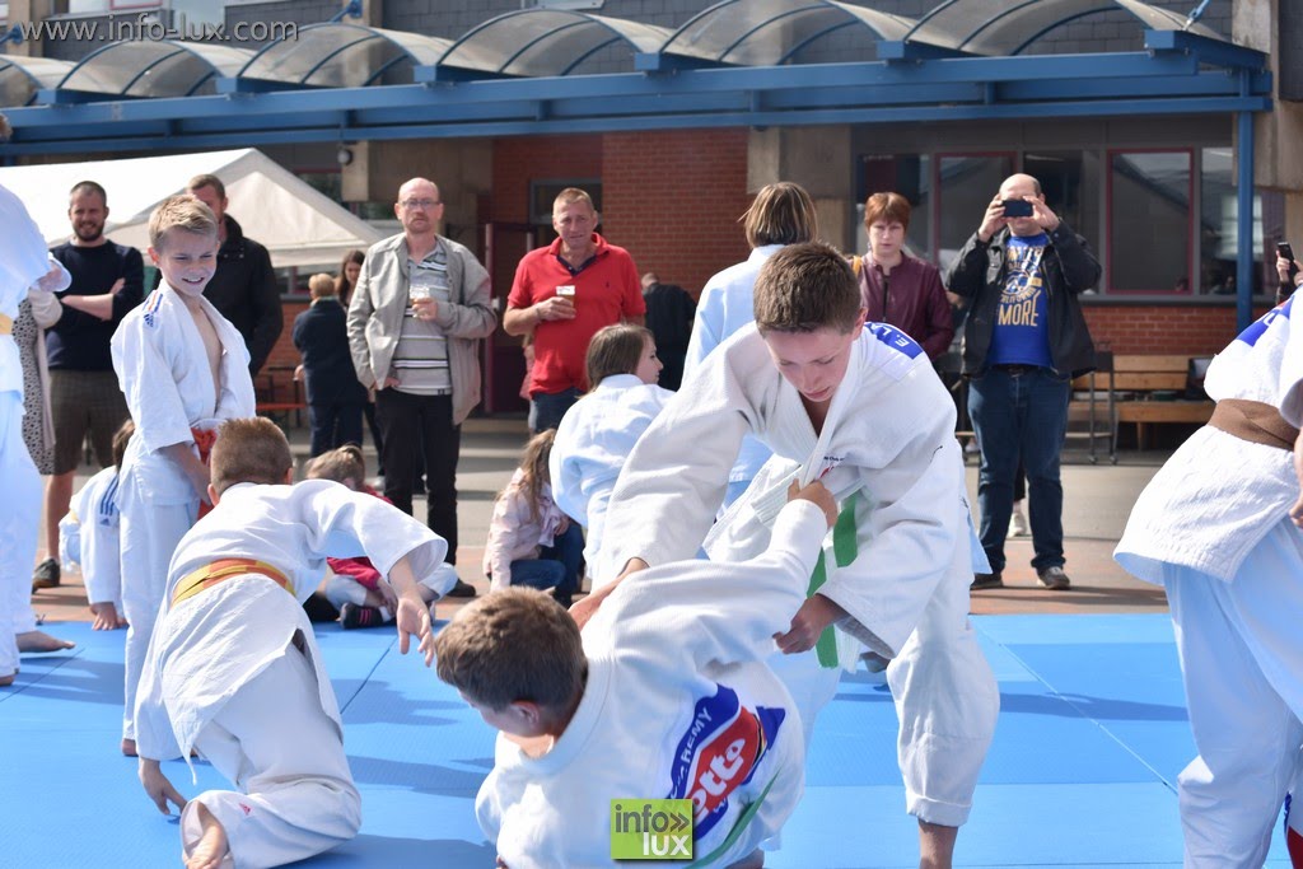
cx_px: 652
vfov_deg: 18.2
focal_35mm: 75
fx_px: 2715
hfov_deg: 27.0
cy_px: 434
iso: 100
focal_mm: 50
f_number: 5.6
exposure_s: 1/500
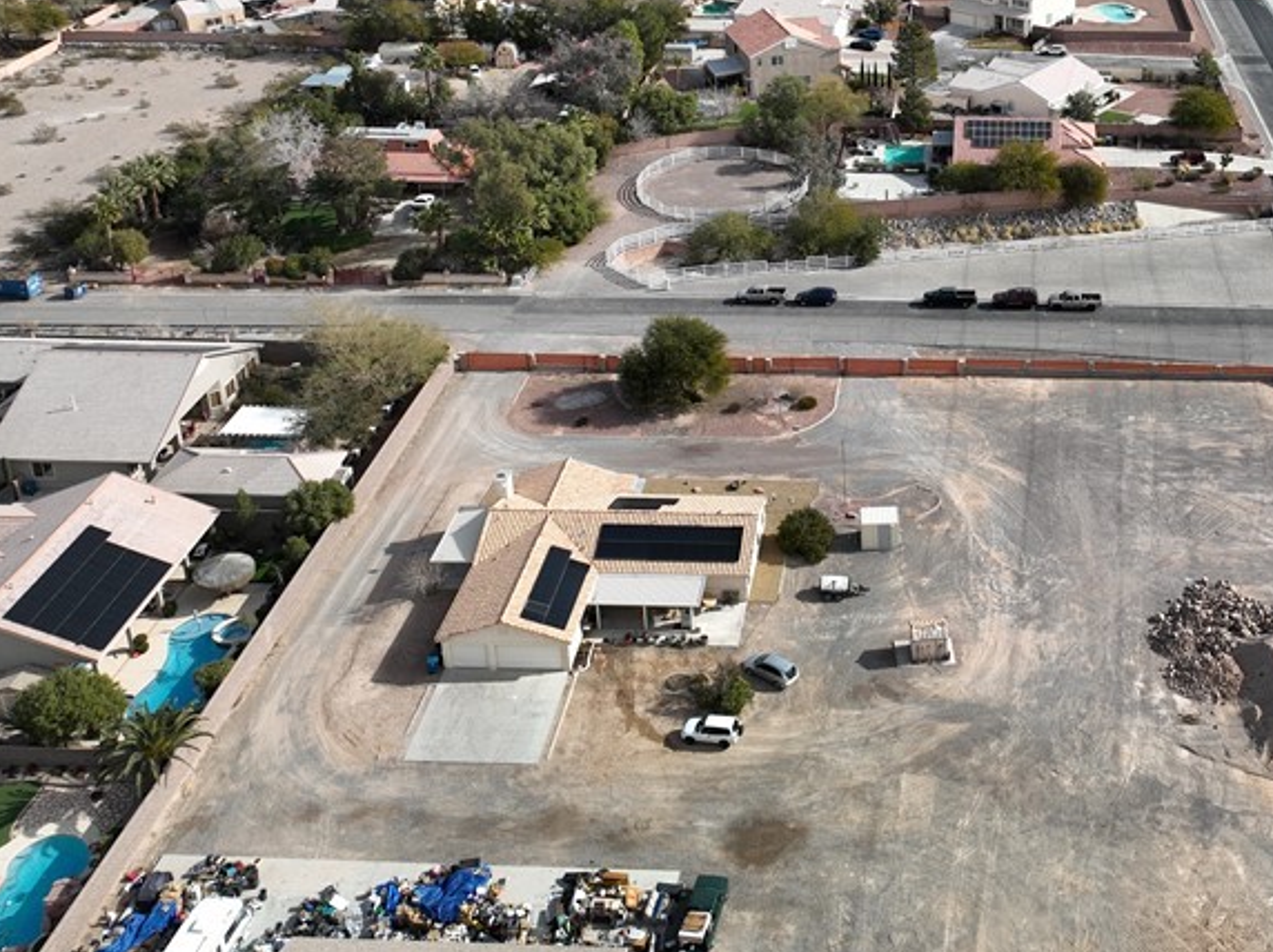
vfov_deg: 32.8
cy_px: 217
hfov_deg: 42.6
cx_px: 941
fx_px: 1580
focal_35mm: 43
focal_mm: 12.29
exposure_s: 1/1600
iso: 100
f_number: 2.8
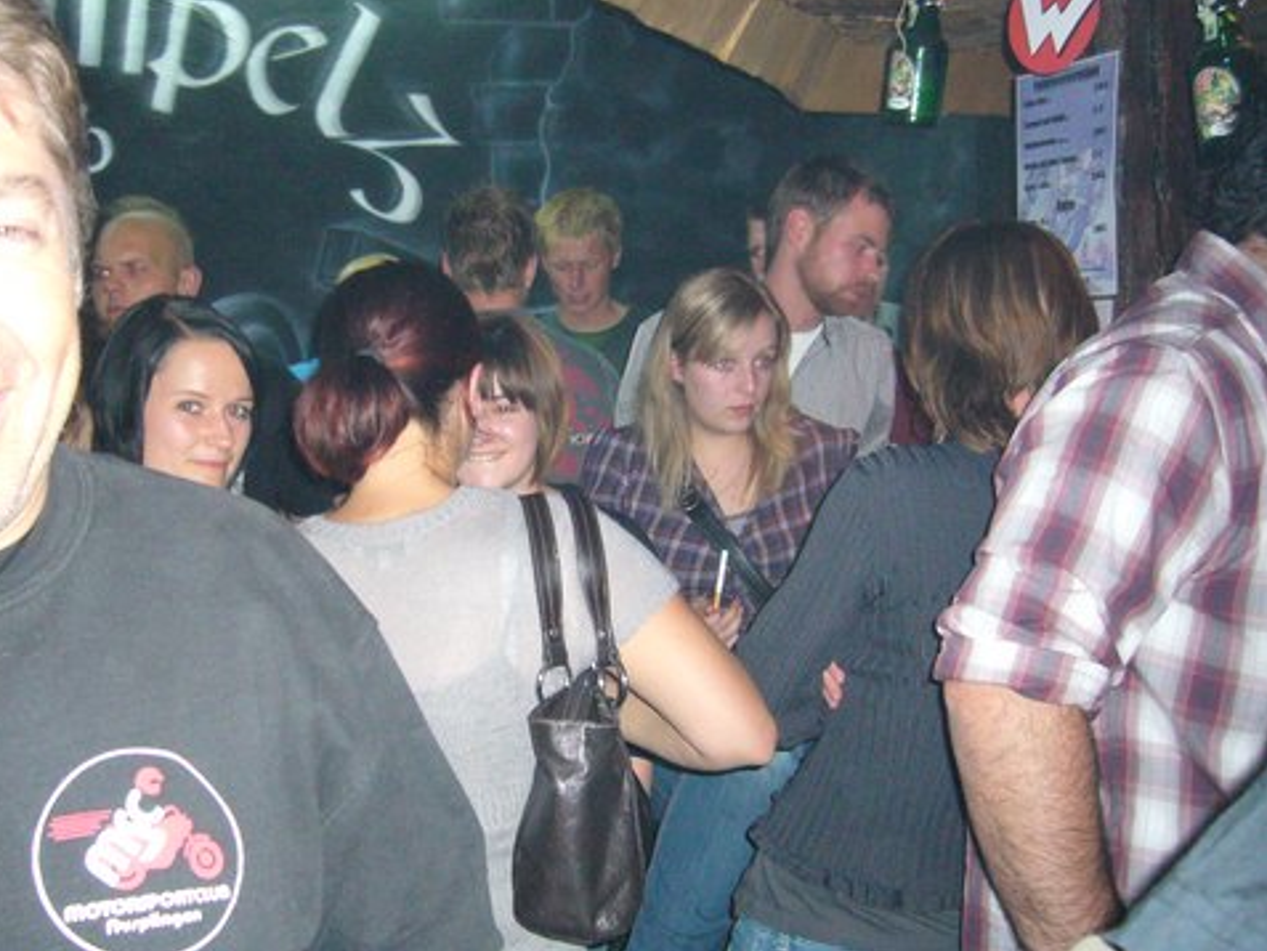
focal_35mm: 44
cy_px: 489
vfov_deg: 32.9
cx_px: 481
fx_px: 1611
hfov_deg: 42.6
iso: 320
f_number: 2.8
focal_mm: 5.8
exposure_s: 1/30
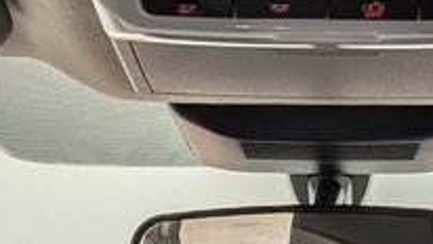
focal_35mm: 130
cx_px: 357
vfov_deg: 8.1
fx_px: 1493
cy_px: 698
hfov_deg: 16.4
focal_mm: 4.53
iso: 30
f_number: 1.7
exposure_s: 1/120
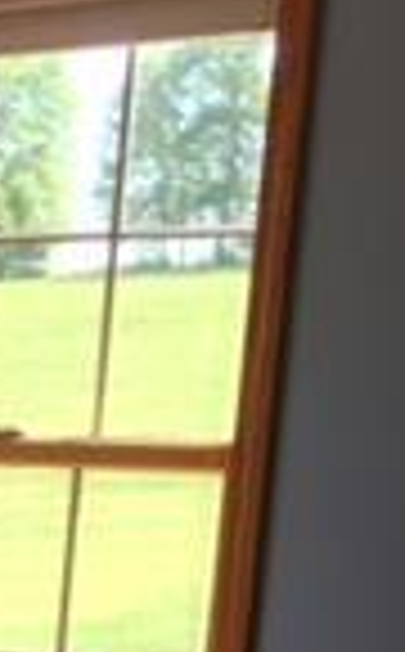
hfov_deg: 8.3
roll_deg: +0.7
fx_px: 2414
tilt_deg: -14.1
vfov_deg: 14.4
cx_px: -752
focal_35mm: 136
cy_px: 971
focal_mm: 4.15
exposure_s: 1/120
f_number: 2.2
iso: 50
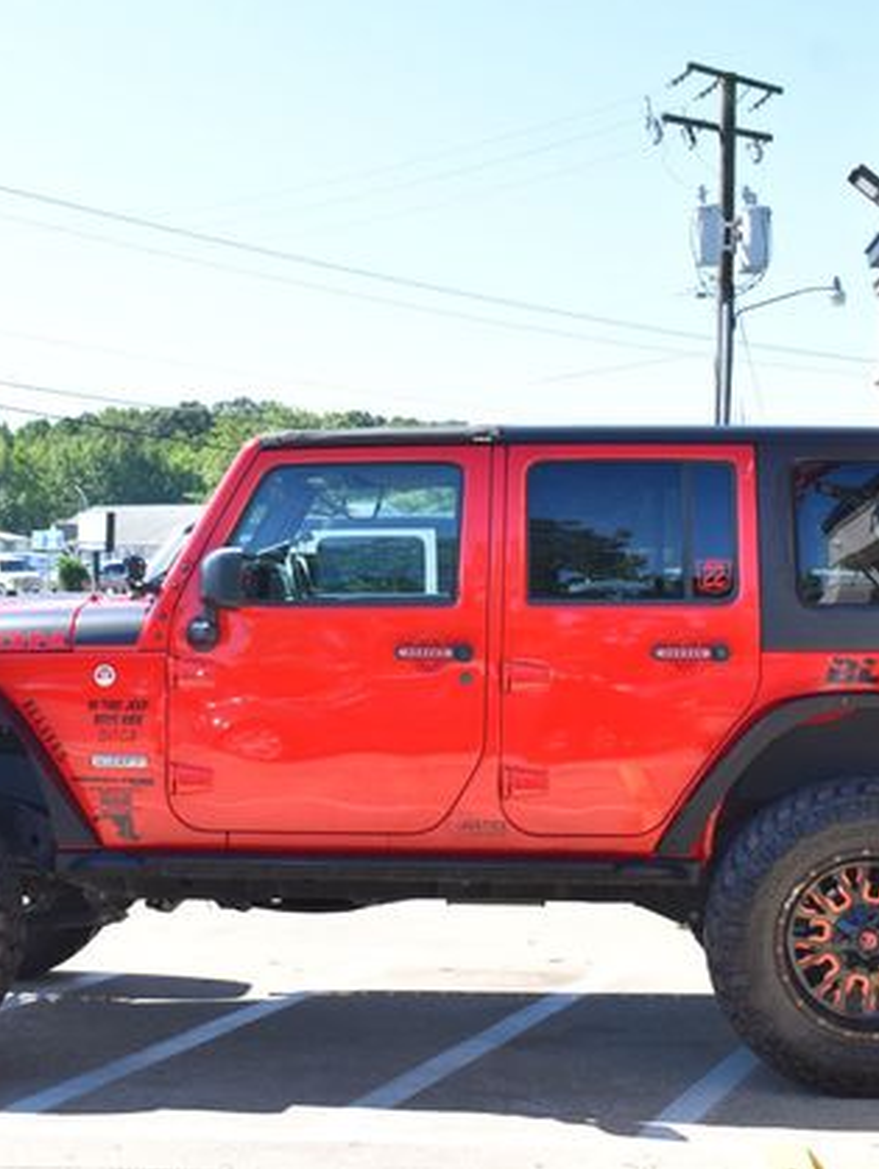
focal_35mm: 66
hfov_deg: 22.3
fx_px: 2231
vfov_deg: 29.4
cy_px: 578
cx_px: 527
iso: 220
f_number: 8
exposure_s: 1/250
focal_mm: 30
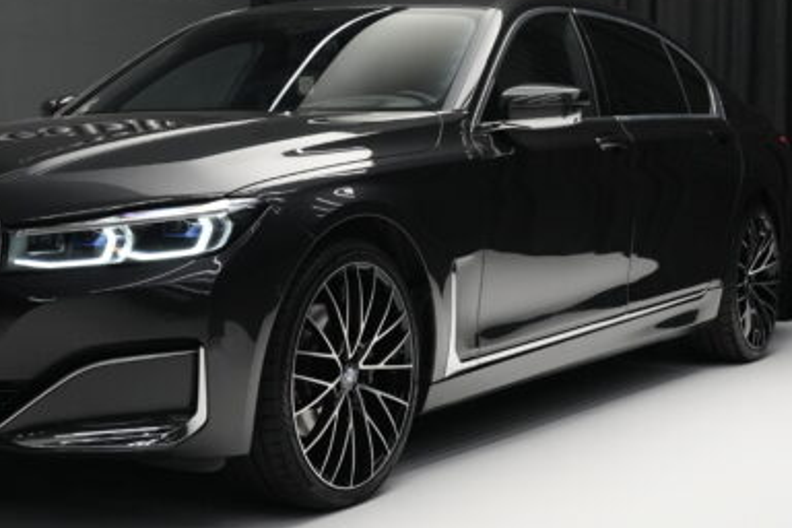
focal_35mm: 70
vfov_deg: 19.5
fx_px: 1540
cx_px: 264
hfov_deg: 28.7
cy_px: 250
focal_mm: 35
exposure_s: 1/60
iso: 4000
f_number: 5.6
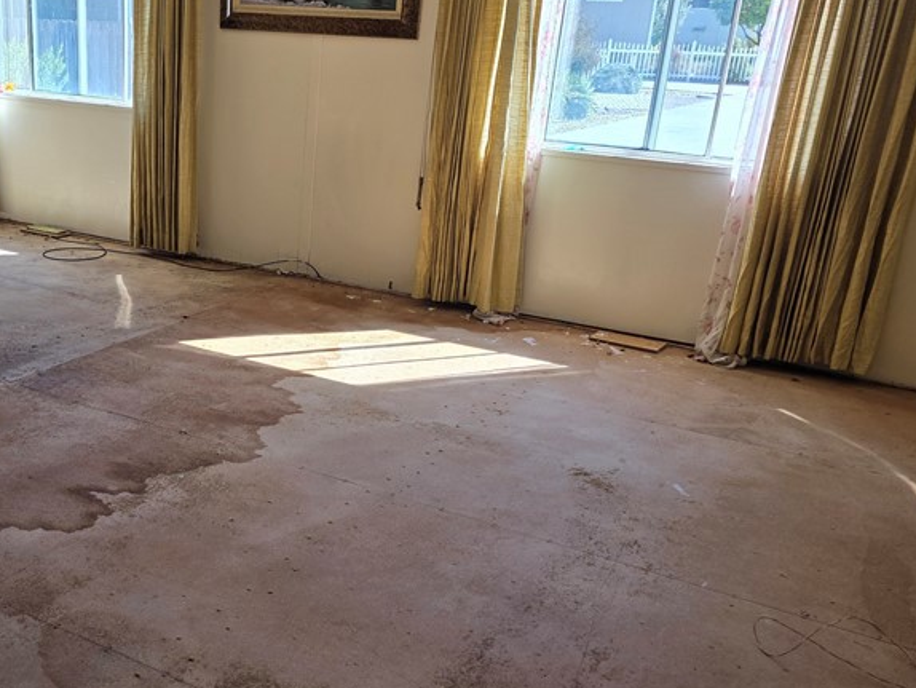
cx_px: 217
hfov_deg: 44.1
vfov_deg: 35.0
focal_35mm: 41
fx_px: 1085
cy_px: 415
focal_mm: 6.3
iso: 64
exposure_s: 1/359
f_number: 1.7
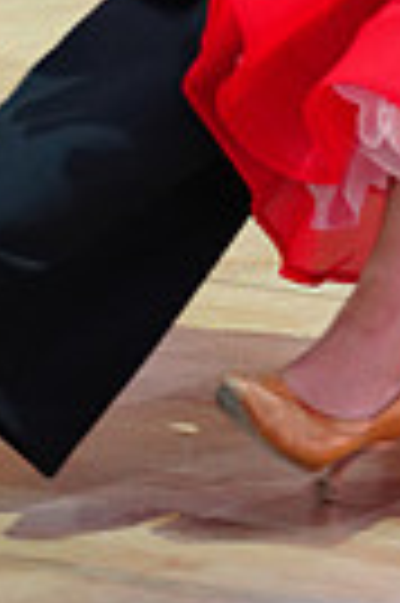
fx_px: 5497
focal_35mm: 329
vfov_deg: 6.1
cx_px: 510
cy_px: -598
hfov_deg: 4.2
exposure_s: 1/400
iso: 1600
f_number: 2.8
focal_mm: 76
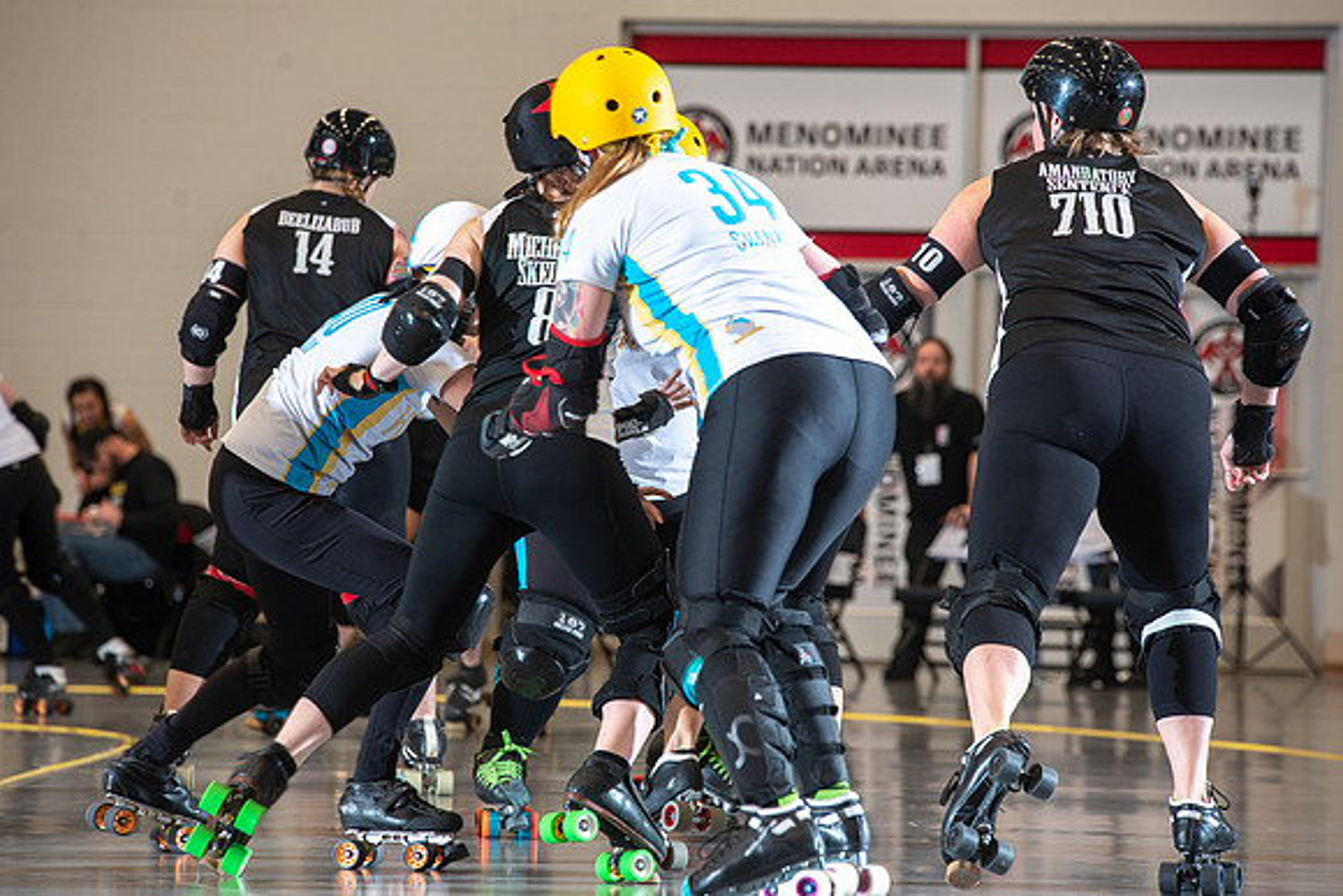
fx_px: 7463
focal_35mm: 200
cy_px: 448
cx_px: 672
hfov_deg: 10.3
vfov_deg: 6.9
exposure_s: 1/160
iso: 500
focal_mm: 200
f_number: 5.6
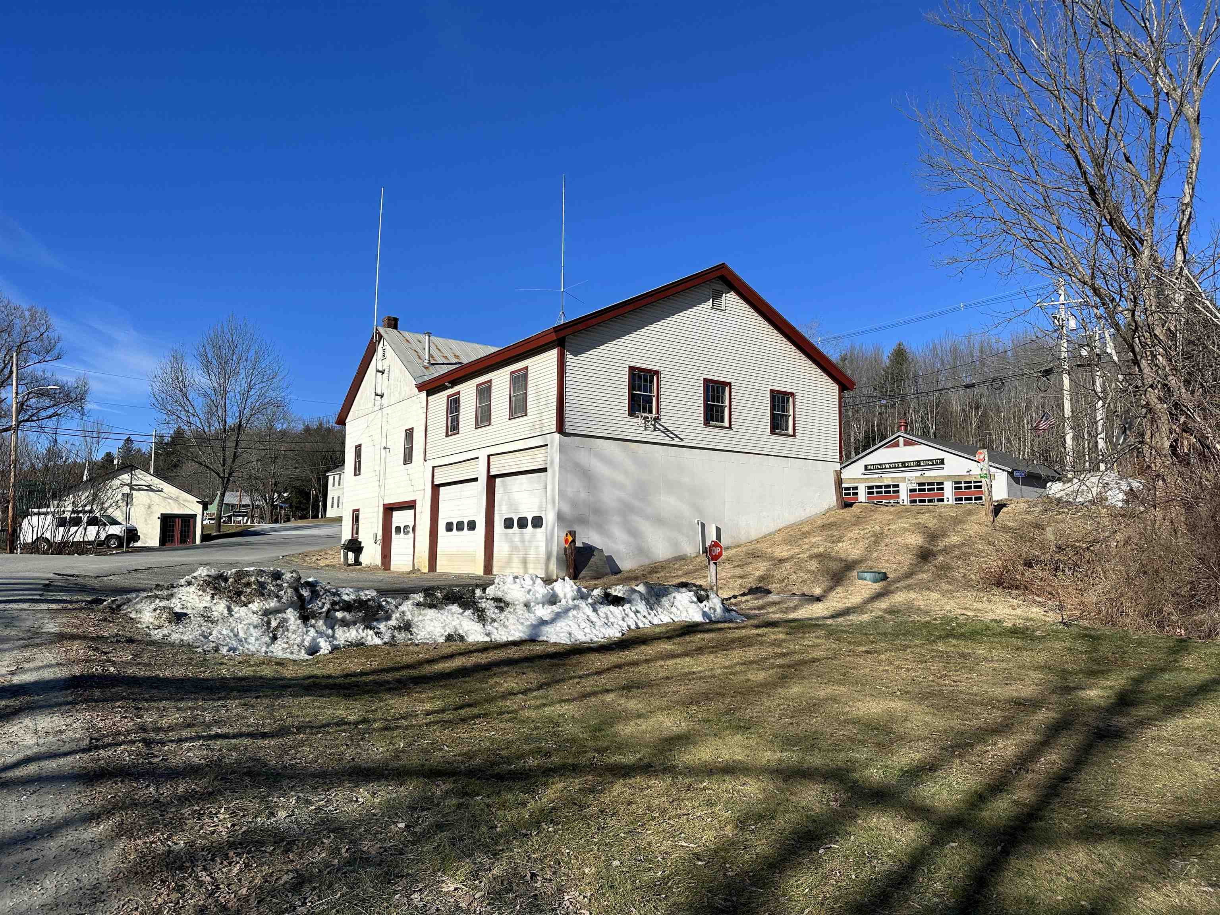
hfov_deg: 71.6
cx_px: 610
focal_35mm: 24
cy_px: 458
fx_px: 846
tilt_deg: +5.8
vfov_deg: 56.8
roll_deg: -1.2
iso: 80
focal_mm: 6.86
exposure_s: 1/6623
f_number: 1.78
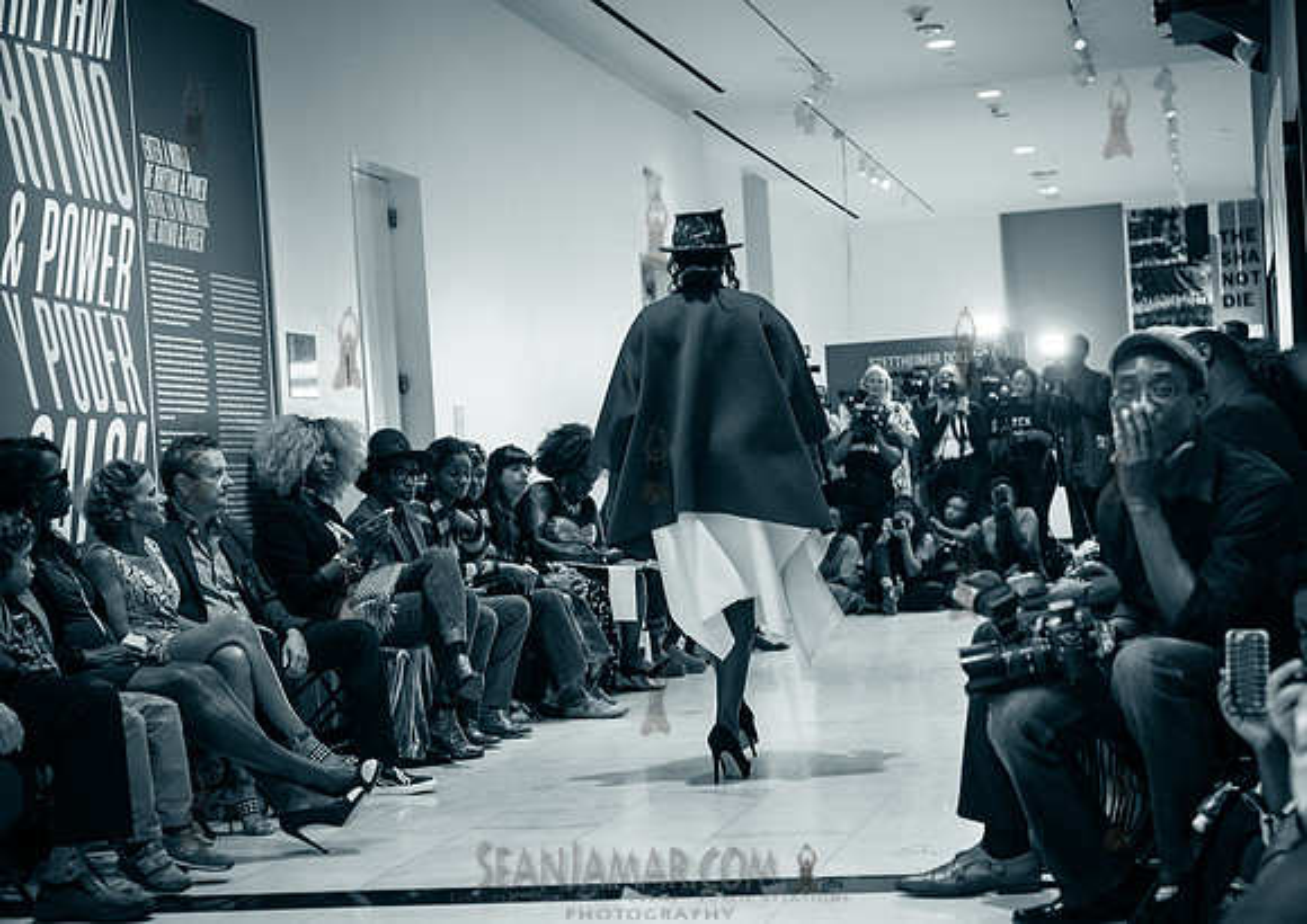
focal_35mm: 69
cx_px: 671
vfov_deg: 20.6
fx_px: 2537
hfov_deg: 28.9
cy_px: 508
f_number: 3.5
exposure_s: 1/200
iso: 4000
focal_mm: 60
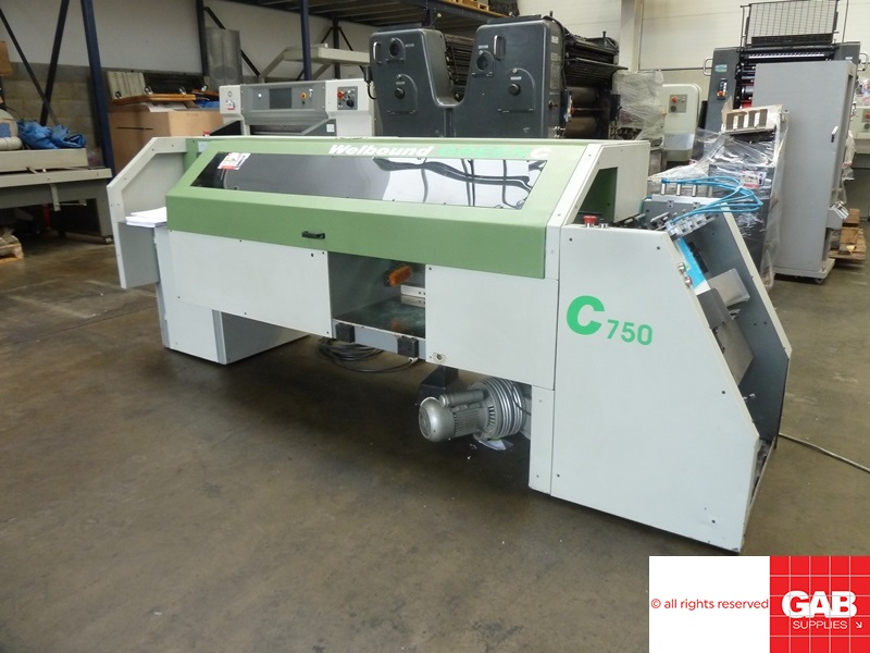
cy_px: 326
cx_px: 435
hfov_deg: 69.4
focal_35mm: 25
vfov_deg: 54.9
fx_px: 628
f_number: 3.3
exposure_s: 1/30
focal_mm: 4.1
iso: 250
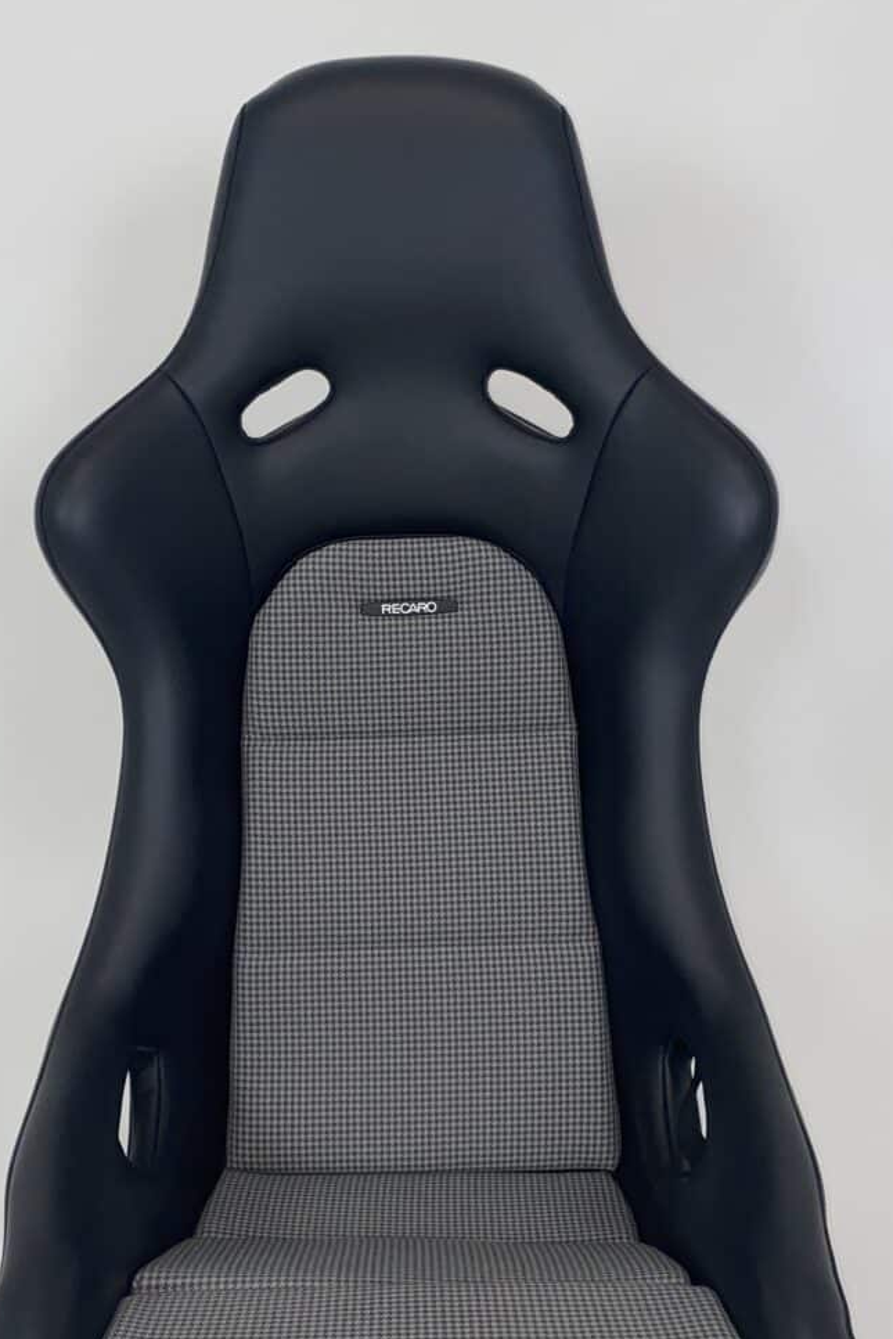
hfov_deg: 32.6
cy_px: 765
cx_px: 411
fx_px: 1525
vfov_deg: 47.3
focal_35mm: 41
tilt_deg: -19.0
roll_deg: -1.7
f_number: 1.8
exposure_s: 1/100
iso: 40
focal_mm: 4.25
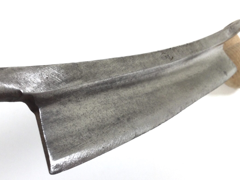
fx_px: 312
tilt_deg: -66.8
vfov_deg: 32.1
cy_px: 109
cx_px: 107
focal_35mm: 45
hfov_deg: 42.0
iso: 32
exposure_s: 1/100
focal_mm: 3.3
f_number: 2.4
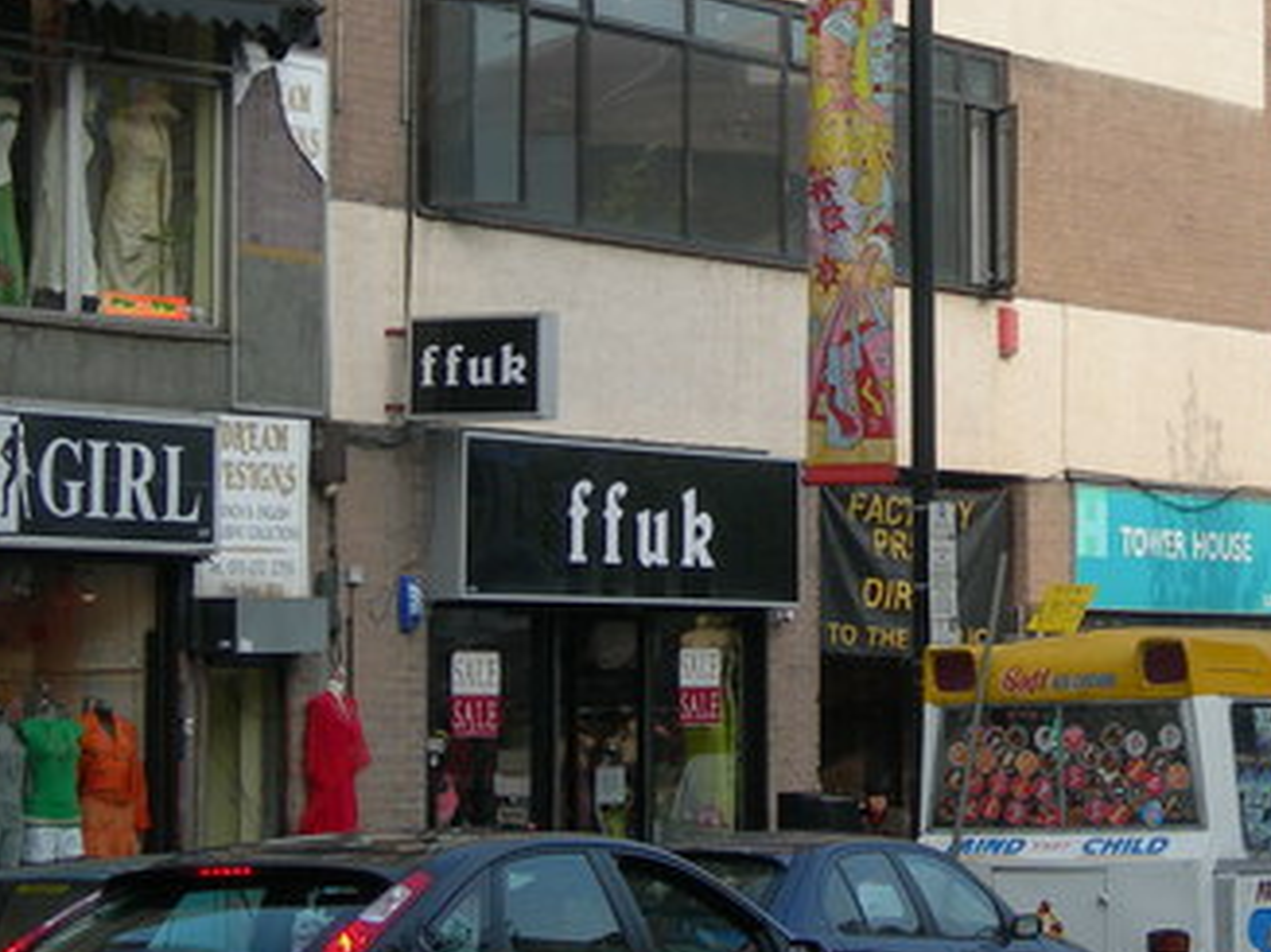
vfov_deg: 10.5
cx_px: 1007
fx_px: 5175
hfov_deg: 13.9
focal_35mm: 141
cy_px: 202
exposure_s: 1/280
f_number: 3.7
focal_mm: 14.9
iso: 50
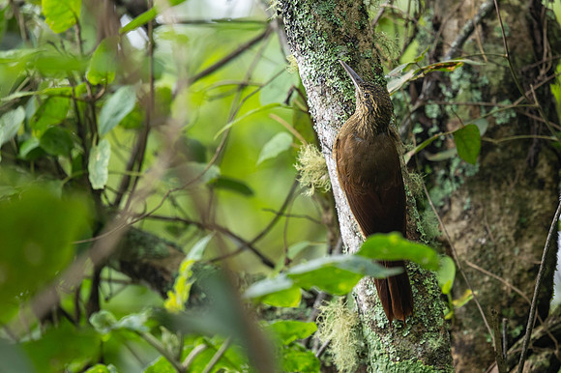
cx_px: 354
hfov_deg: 2.7
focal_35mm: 757
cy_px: 160
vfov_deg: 1.8
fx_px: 11783
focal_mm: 400
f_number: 2.8
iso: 220
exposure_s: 1/160
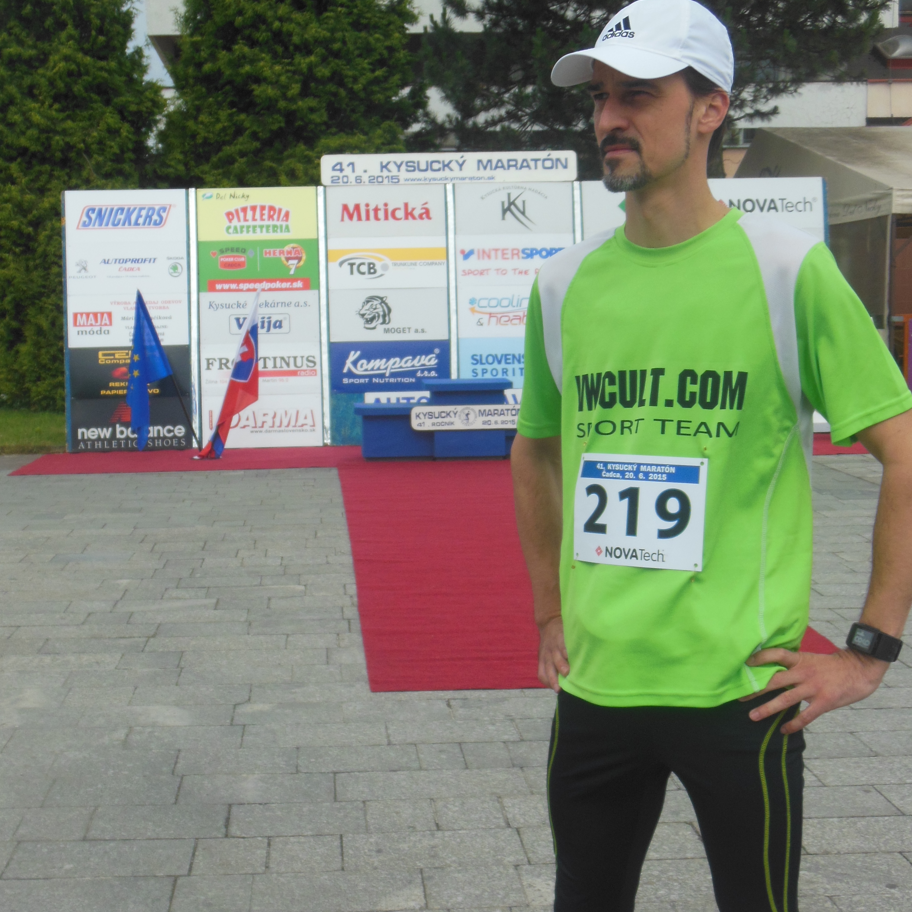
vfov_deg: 31.0
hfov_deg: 31.1
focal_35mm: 55
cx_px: 440
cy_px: 535
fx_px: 1639
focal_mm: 7.7
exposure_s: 1/1000
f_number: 3.8
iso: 125
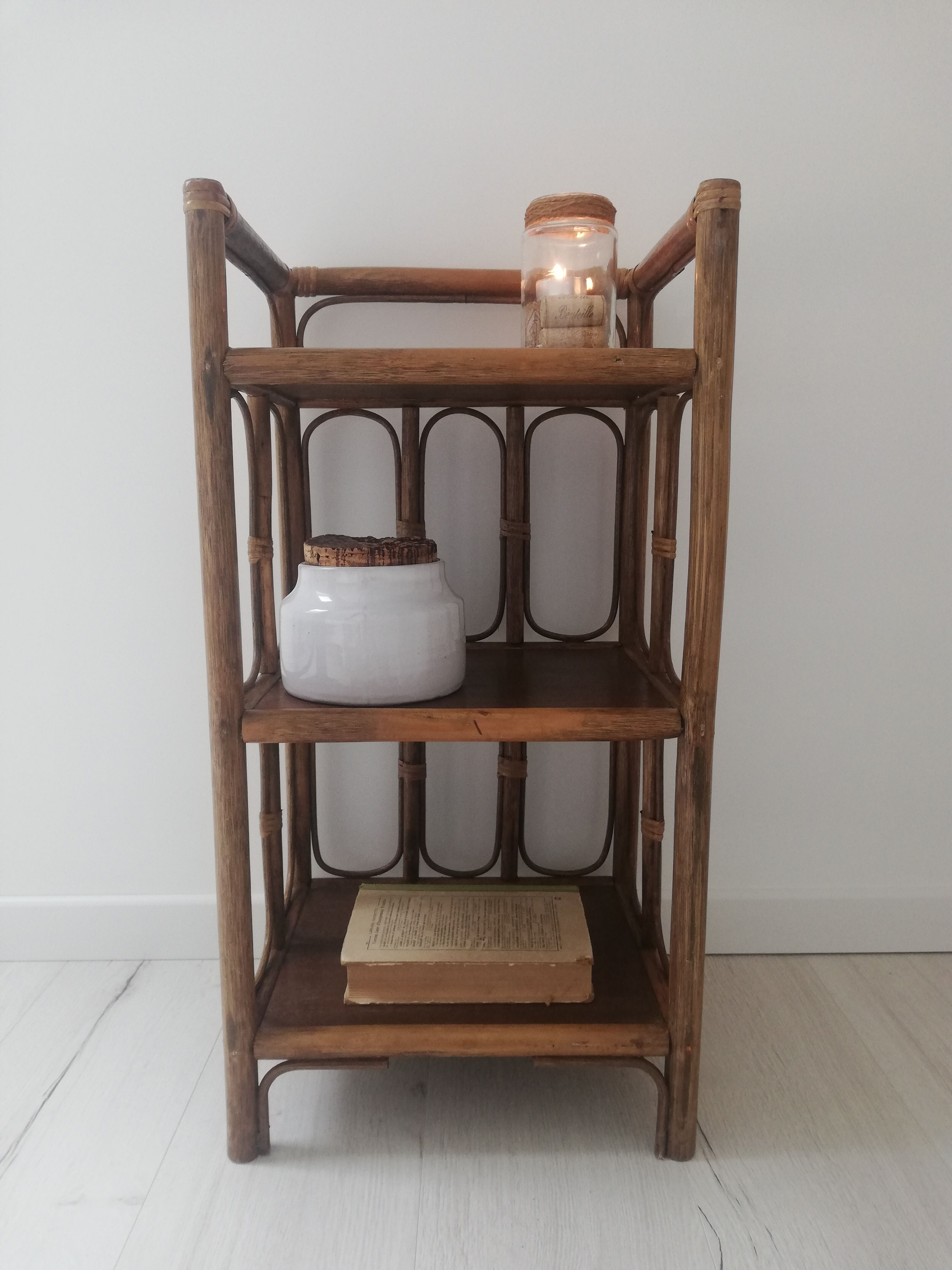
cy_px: 635
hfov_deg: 53.1
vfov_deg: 67.3
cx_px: 476
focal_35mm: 26
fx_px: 953
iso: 160
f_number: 2.2
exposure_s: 1/33.3
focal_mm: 3.81
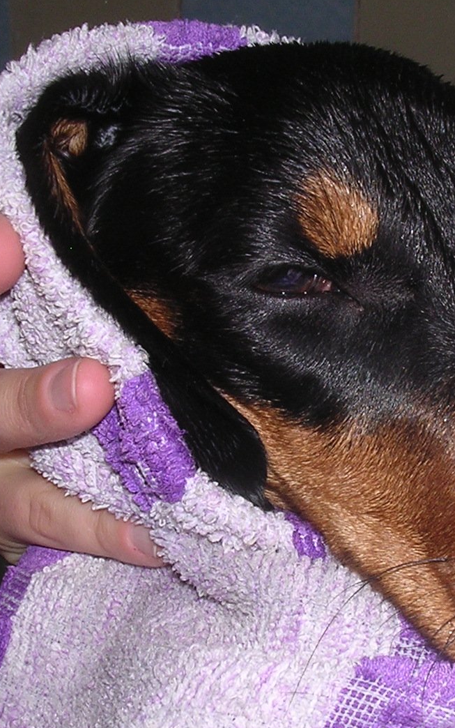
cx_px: 324
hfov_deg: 16.5
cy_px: 410
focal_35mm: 79
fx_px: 1567
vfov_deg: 26.1
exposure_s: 1/60.1
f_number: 5.6
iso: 100
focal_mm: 5.8
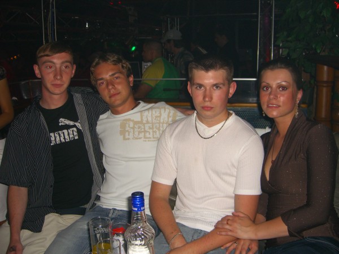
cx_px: 170
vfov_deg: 37.7
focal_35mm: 38
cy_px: 127
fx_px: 372
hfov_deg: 49.0
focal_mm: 7.9
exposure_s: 1/60
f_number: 2.8
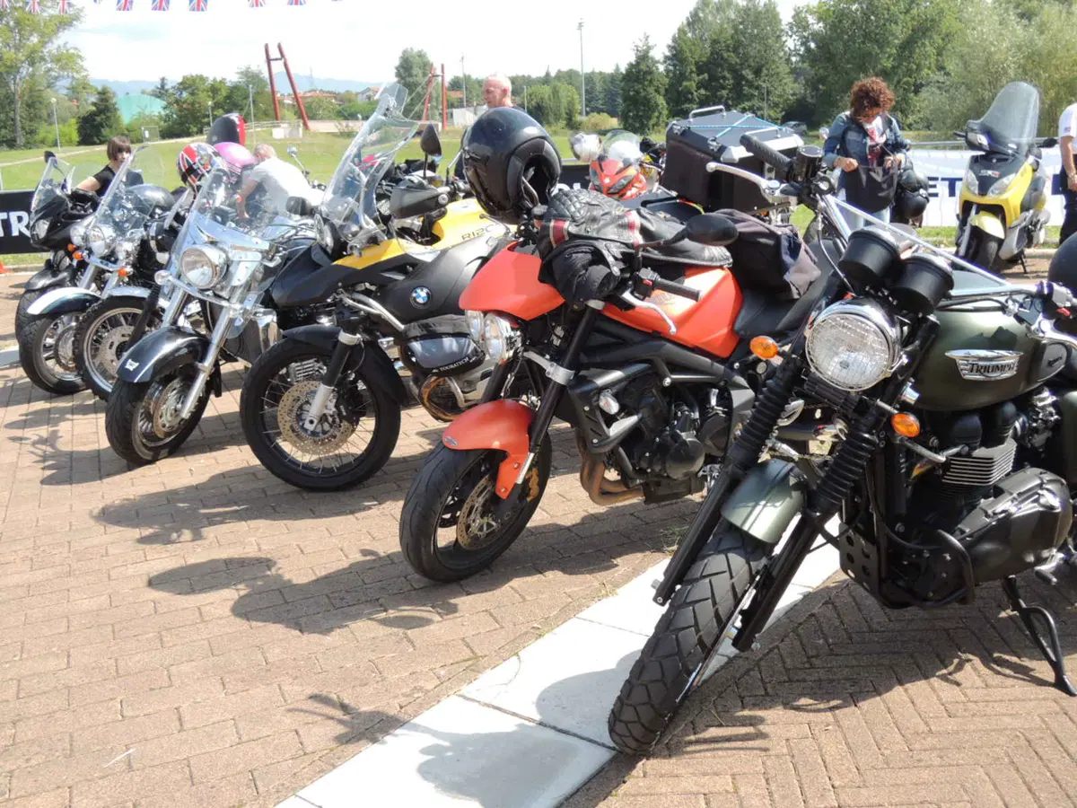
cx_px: 538
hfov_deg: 52.6
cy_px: 404
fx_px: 1089
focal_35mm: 35
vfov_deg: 40.7
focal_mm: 6.3
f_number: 3.2
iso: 100
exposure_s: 1/400
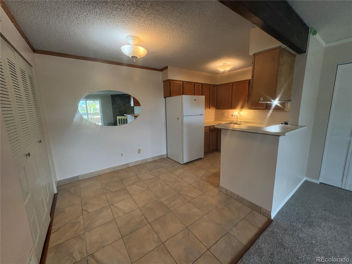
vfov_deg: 85.7
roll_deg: +1.6
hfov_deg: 102.1
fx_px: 142
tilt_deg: -9.4
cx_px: 176
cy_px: 132
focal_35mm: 14
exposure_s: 1/120
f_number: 2.2
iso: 400
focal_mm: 2.22
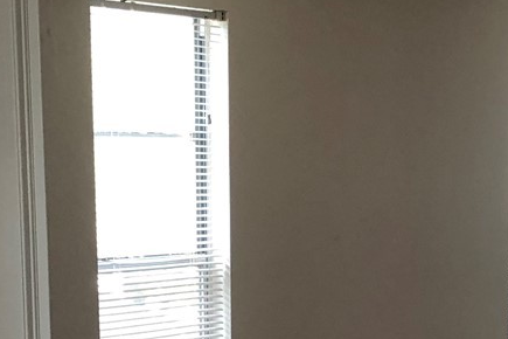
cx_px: 362
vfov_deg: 12.5
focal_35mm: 107
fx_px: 1510
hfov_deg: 19.0
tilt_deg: -9.5
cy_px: 390
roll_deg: -1.2
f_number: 1.8
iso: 25
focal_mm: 3.99
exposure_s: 1/40
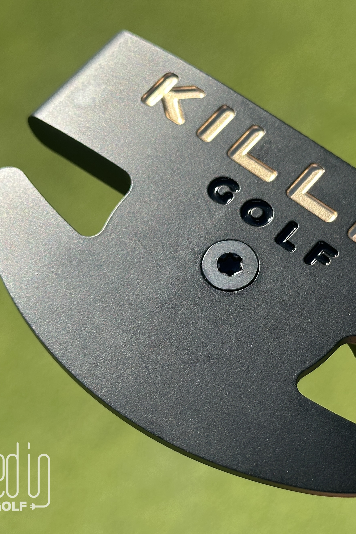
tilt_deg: -61.8
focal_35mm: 67
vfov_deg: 30.1
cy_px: 268
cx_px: 259
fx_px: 994
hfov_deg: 20.2
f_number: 1.78
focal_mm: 6.86
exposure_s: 1/2070
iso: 64
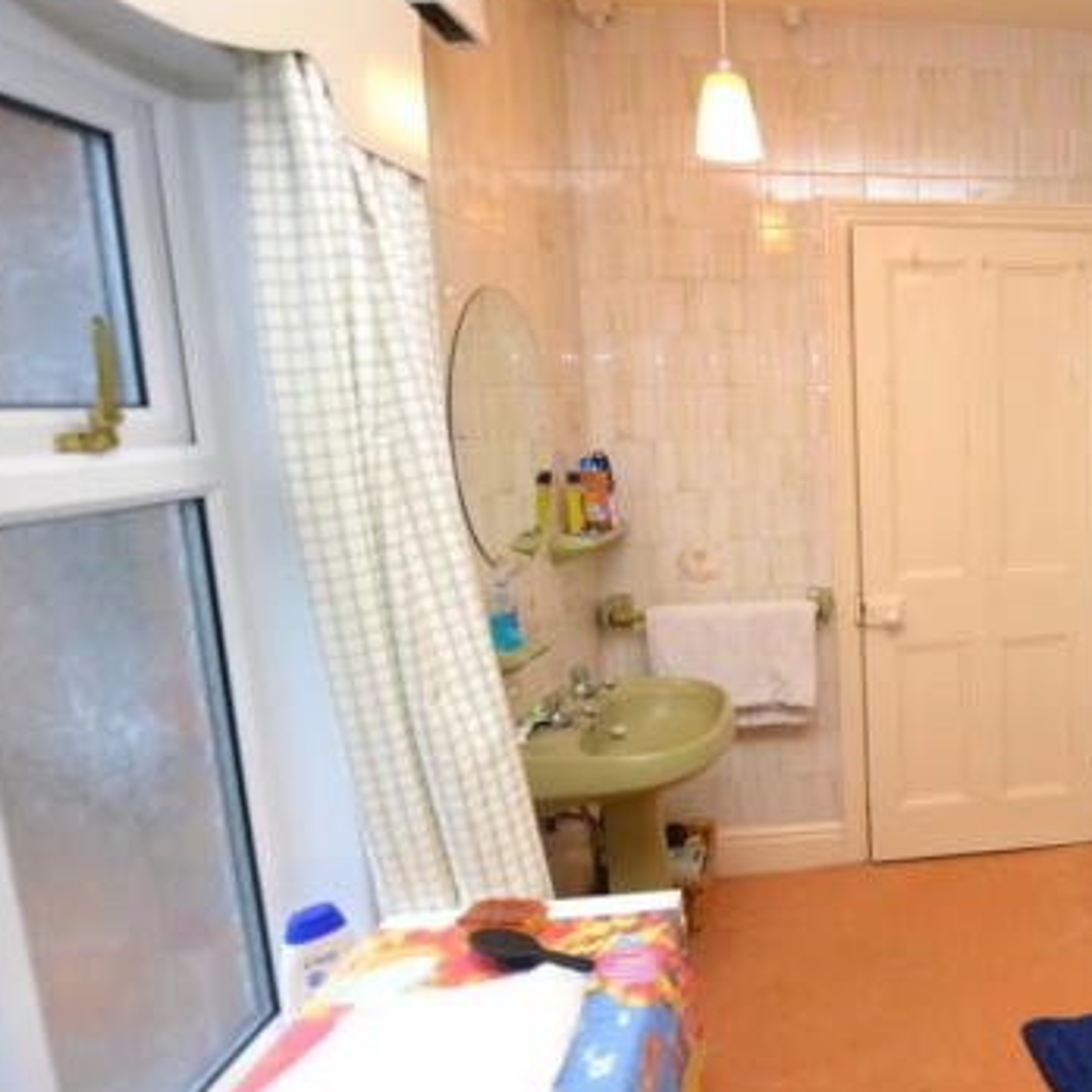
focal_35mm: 24
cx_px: 1006
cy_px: 538
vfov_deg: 65.0
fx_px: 857
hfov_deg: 55.3
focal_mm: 10
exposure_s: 1/60
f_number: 3.5
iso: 450
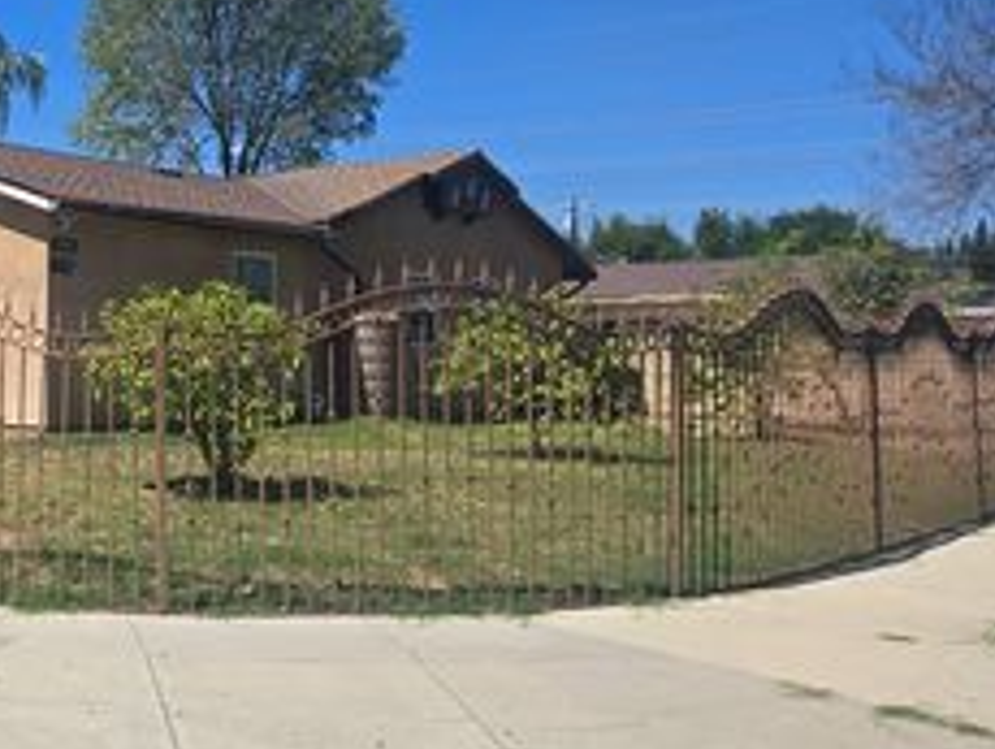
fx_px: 1439
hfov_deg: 34.0
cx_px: -52
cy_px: 327
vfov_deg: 29.1
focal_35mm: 50
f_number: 1.8
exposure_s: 1/2222
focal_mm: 5.4
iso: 25
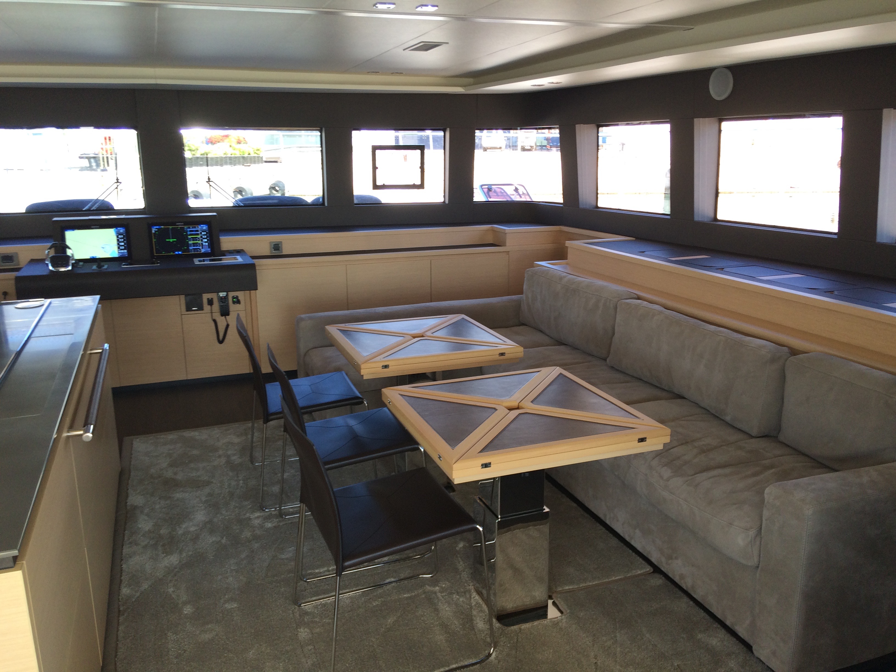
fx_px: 751
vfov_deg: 48.2
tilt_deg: -14.7
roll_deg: -0.5
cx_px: 448
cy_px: 336
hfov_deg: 61.7
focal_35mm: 29
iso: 40
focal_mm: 4.15
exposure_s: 1/100
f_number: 2.2
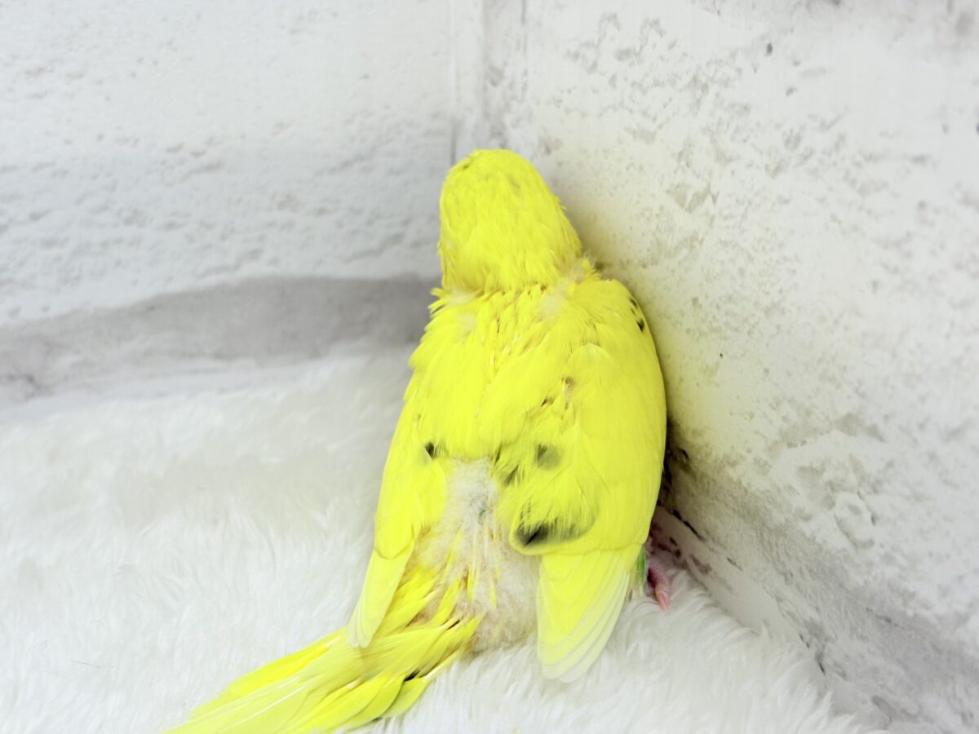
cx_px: 490
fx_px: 1471
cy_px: 367
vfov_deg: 28.0
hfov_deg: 36.8
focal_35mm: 52
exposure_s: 1/100
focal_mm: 5.96
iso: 80
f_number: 1.6
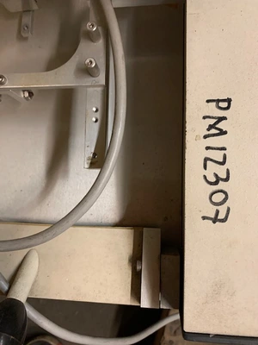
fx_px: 258
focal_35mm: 26
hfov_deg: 53.1
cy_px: 172
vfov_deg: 67.3
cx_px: 129
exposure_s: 1/40
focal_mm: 4.25
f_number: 1.8
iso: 400
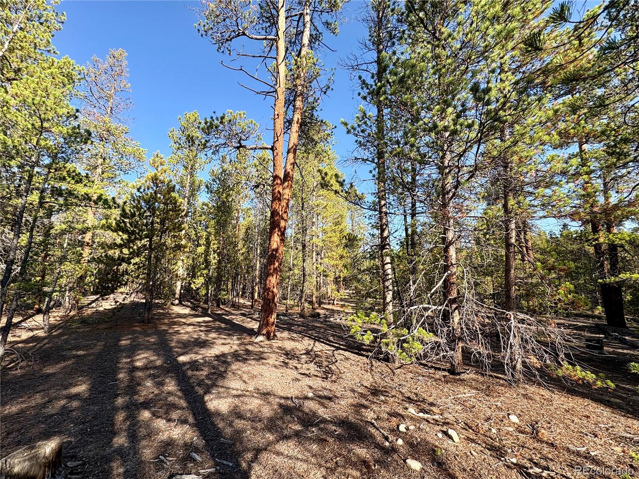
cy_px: 240
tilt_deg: +9.3
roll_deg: -0.8
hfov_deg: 102.1
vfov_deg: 85.7
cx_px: 320
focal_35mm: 14
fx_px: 258
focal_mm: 2.22
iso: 40
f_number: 2.2
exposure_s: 1/505
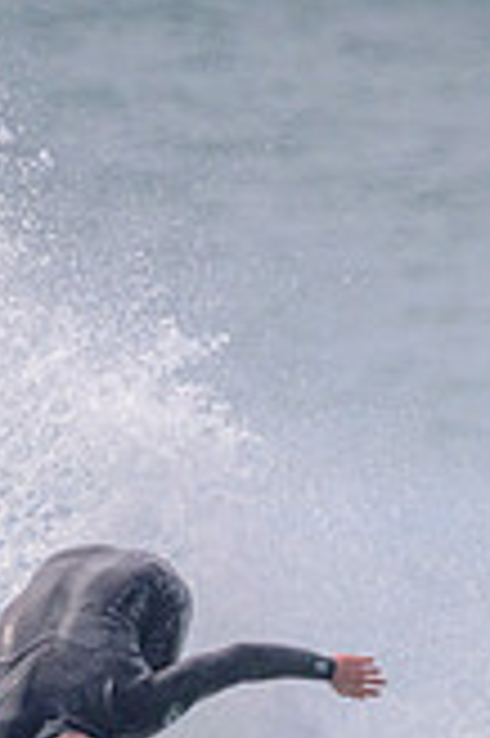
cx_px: 274
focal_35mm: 2827
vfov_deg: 0.7
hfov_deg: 0.5
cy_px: 799
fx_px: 57836
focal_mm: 800
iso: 1250
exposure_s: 1/2000
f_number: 11
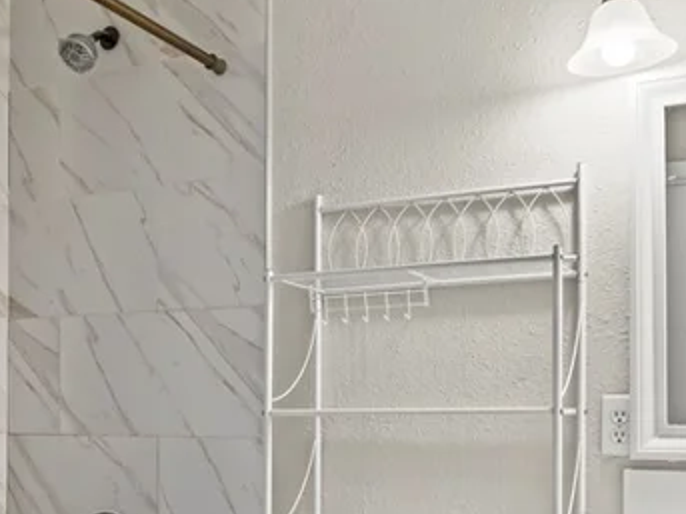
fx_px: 911
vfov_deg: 31.3
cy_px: 341
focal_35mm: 46
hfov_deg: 41.2
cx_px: 304
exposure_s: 1/20
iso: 2000
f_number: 5.6
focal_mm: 16
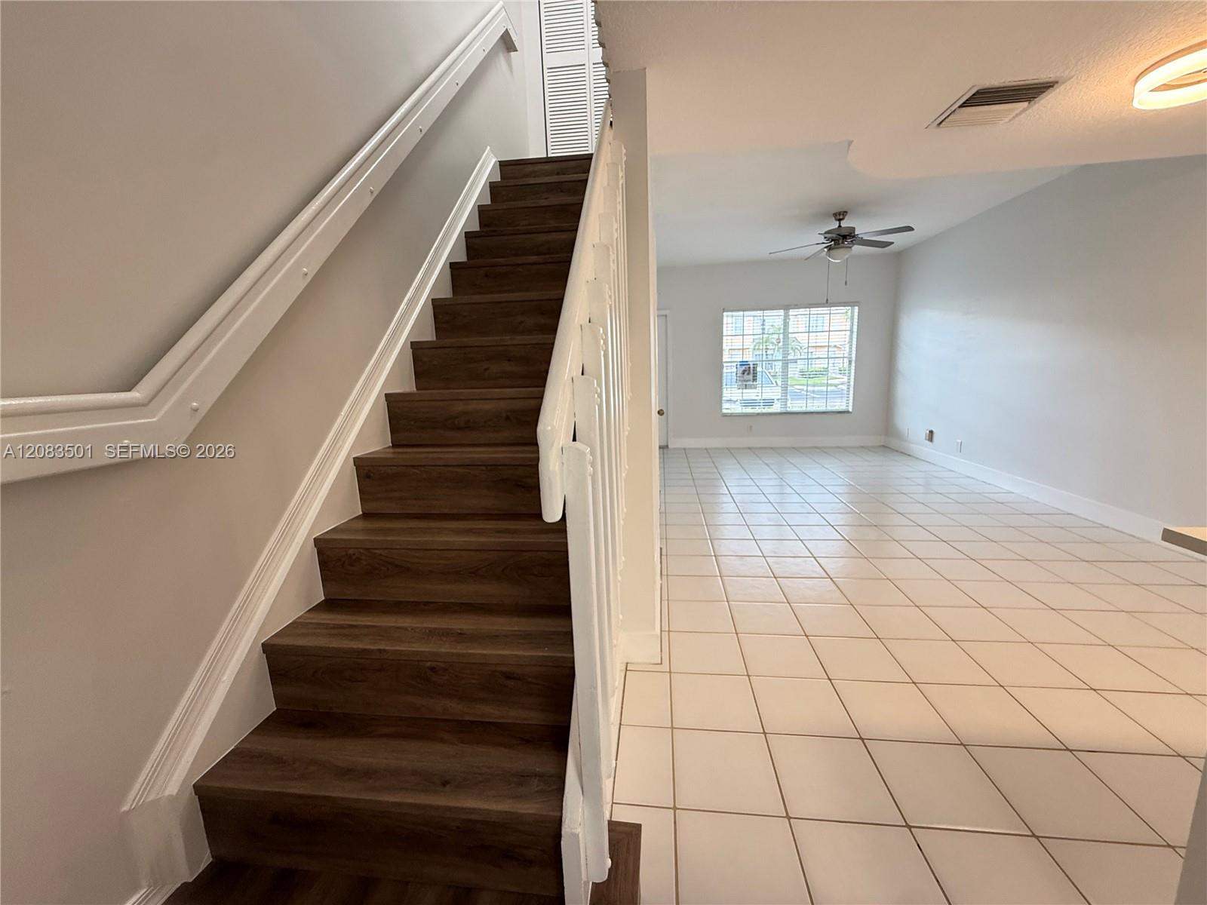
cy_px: 452
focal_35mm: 14
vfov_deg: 85.7
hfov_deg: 102.1
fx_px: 488
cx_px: 604
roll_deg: +1.4
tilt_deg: -10.0
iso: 200
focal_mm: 2.22
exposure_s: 1/120
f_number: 2.2
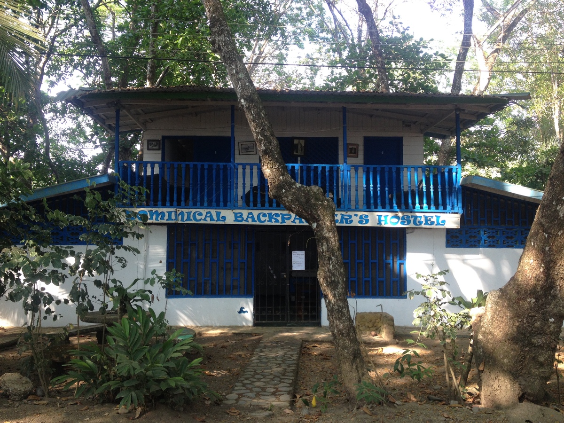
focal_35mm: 35
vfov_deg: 40.7
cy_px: 212
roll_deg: -0.2
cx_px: 282
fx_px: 570
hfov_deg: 52.6
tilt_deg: -0.5
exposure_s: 1/120
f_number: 2.4
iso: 64
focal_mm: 4.28
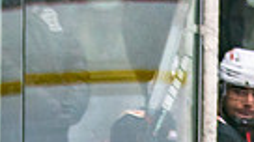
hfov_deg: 2.8
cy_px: 436
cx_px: 166
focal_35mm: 785
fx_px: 5279
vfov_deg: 1.5
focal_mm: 88
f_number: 2.8
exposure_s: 1/640
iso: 640
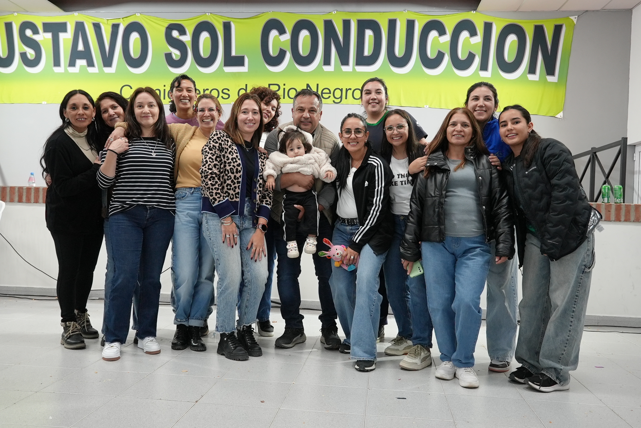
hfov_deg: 60.3
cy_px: 214
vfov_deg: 42.4
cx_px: 320
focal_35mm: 31
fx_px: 552
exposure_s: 1/160
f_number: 4
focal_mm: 21
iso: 1250
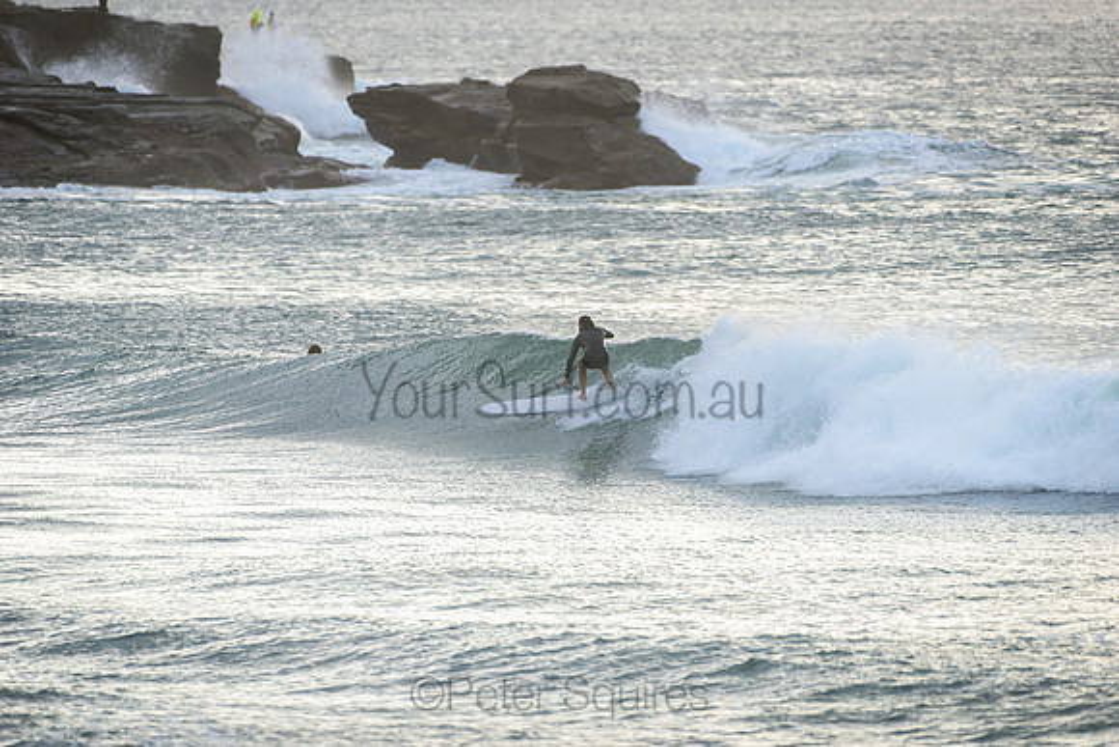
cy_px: 374
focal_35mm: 503
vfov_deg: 2.7
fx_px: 15632
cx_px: 560
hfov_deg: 4.1
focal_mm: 500
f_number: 5.6
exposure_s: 1/1000
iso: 250
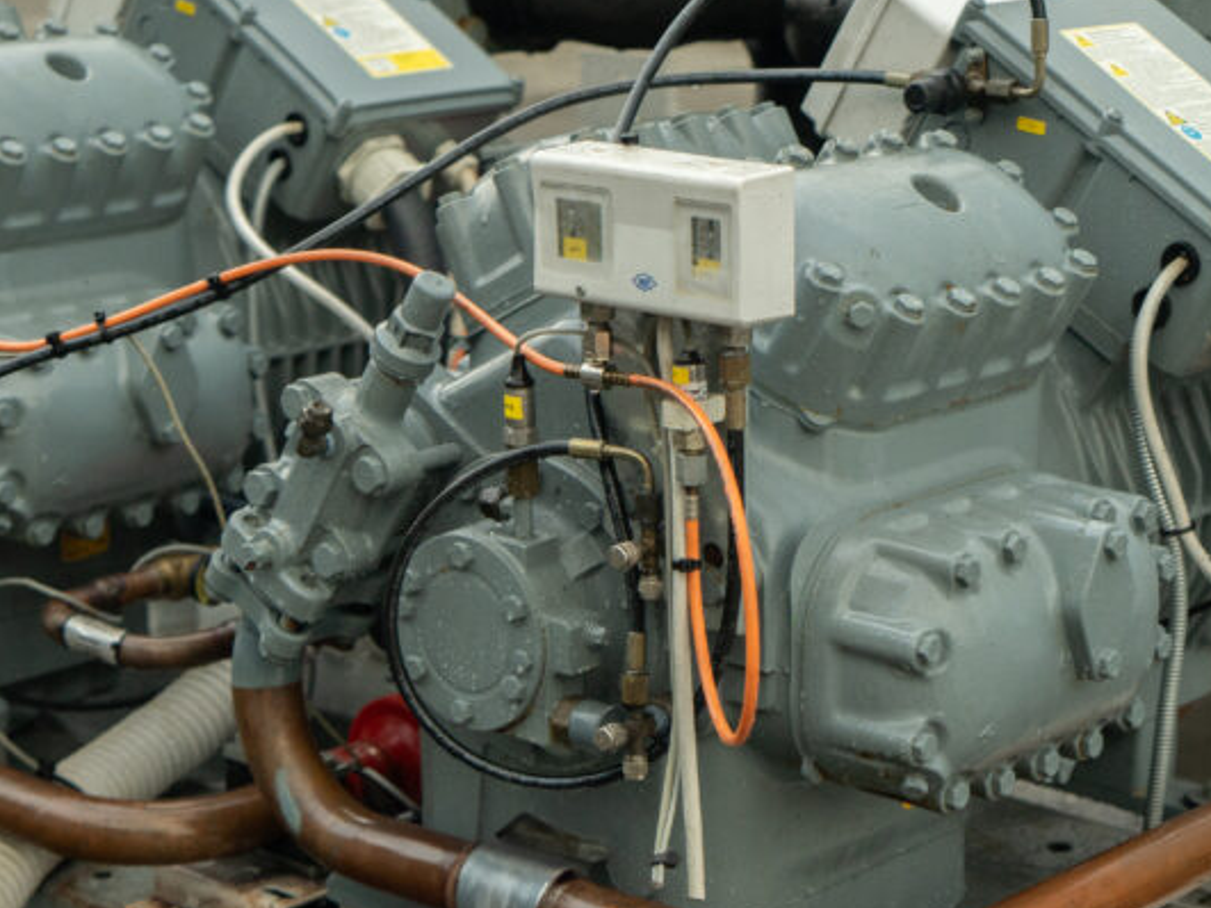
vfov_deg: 16.6
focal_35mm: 89
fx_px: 3113
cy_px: 494
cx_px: 600
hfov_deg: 22.0
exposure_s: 1/200
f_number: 4
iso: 500
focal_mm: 48
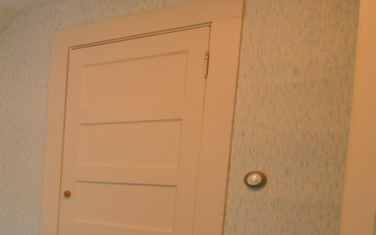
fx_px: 451
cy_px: 199
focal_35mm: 44
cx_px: -155
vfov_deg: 28.4
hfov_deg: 30.7
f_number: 4
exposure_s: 1/60
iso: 1000
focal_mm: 10
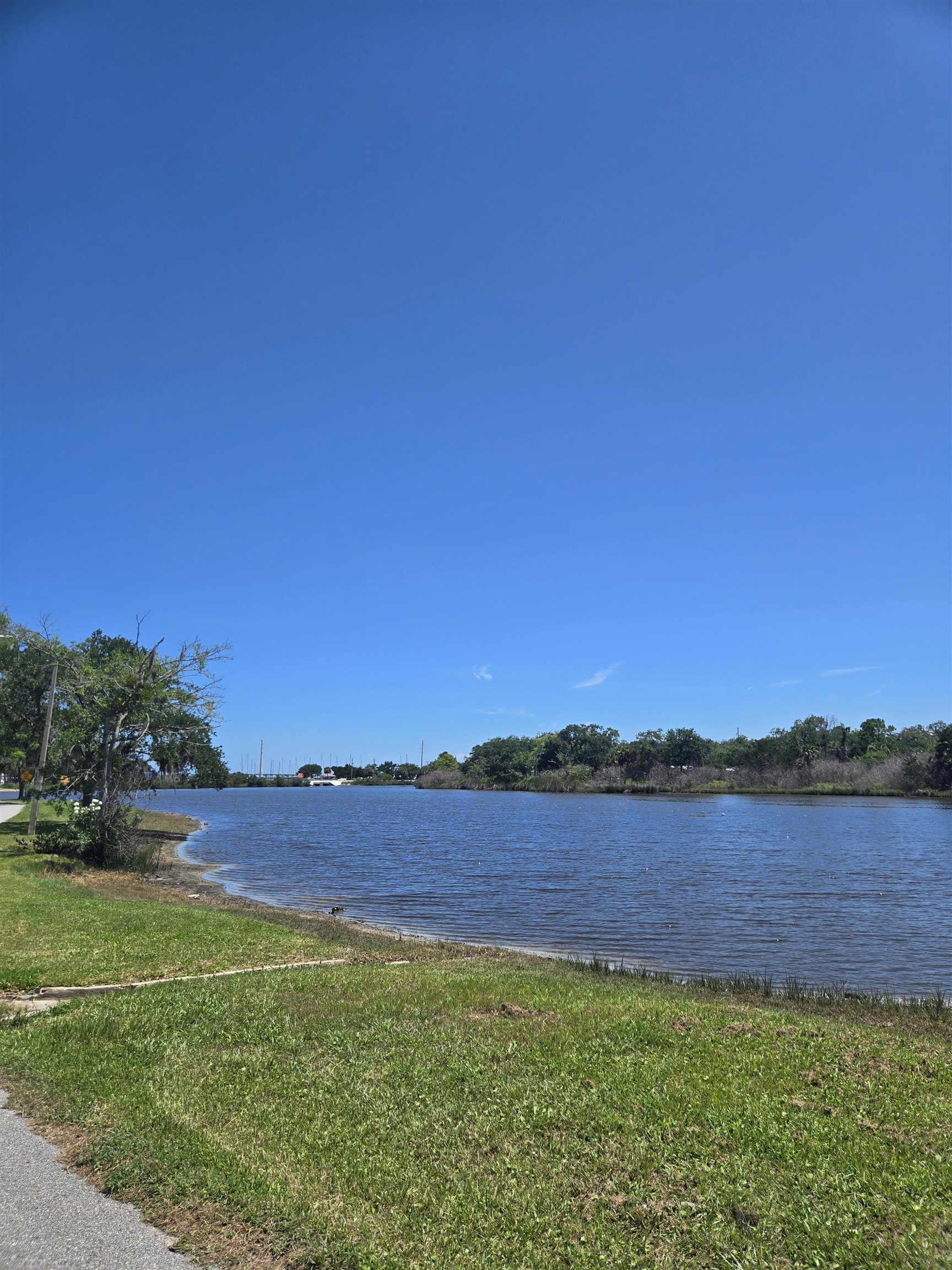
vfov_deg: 73.9
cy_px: 635
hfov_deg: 58.9
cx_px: 476
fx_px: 843
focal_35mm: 23
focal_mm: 5.4
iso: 25
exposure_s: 1/2271
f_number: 1.8
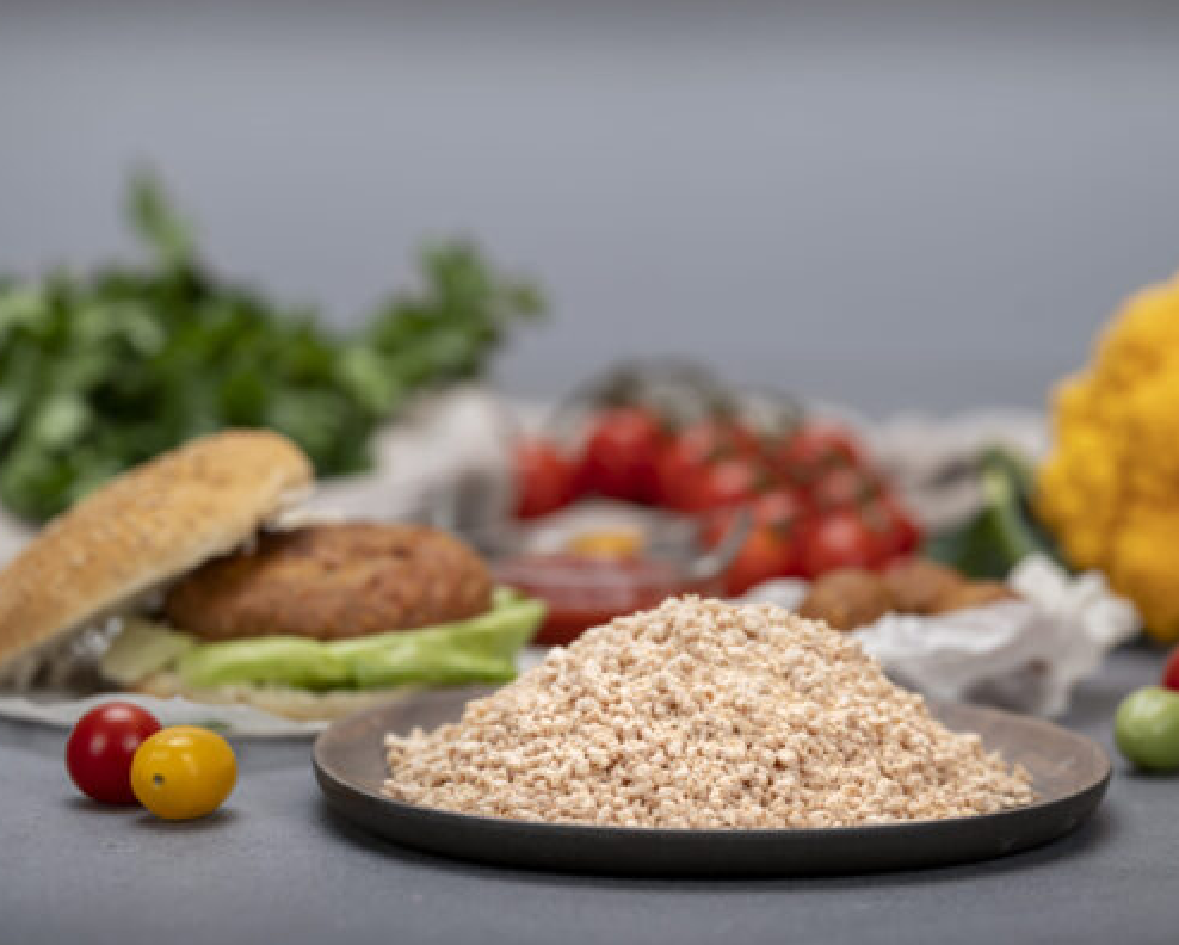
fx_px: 5762
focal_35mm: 165
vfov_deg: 9.4
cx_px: 661
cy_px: 474
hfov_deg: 11.7
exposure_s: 1/200
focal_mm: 145
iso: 50
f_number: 4
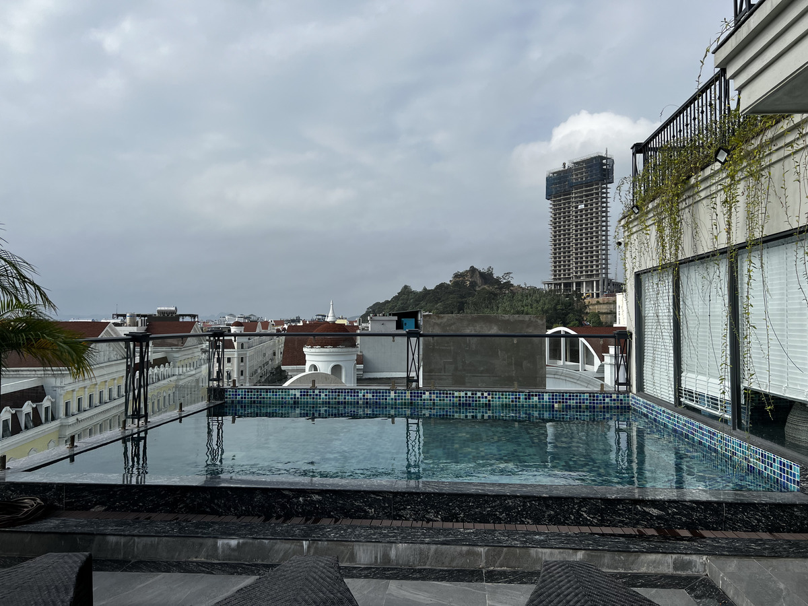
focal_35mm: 26
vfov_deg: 53.1
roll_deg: +0.4
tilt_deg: +1.7
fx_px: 607
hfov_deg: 67.3
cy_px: 303
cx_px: 404
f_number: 1.5
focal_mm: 5.7
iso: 50
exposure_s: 1/6993
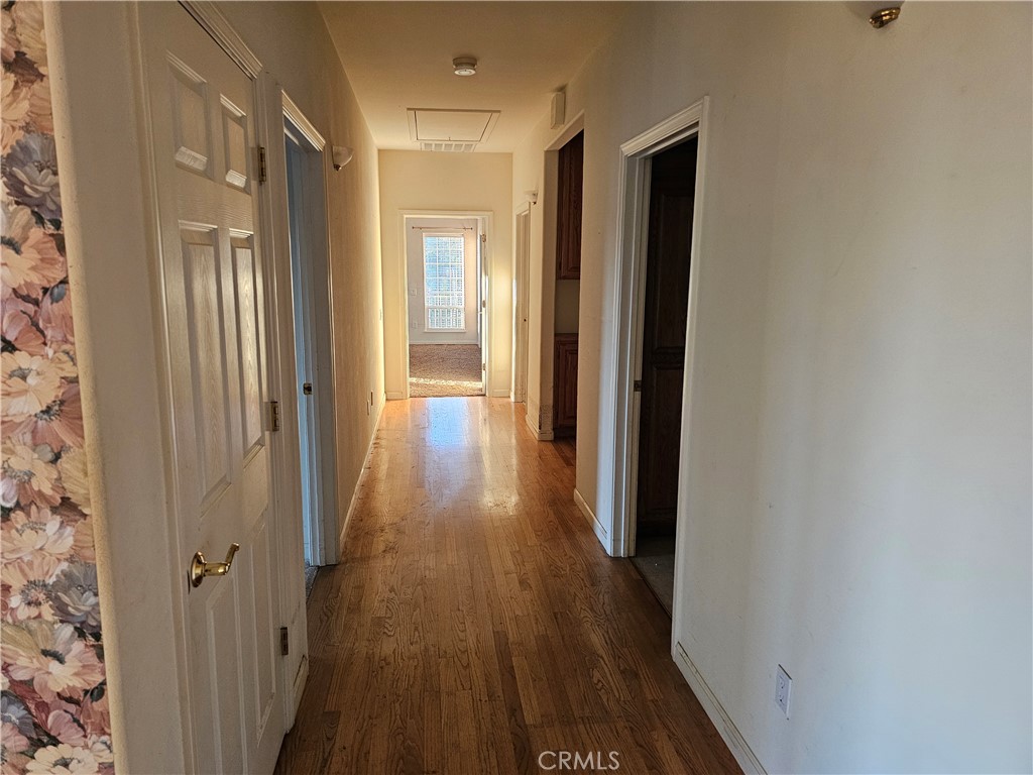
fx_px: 686
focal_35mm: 23
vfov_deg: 58.9
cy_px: 388
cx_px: 516
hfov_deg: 73.9
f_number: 1.7
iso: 500
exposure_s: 1/120
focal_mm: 6.3
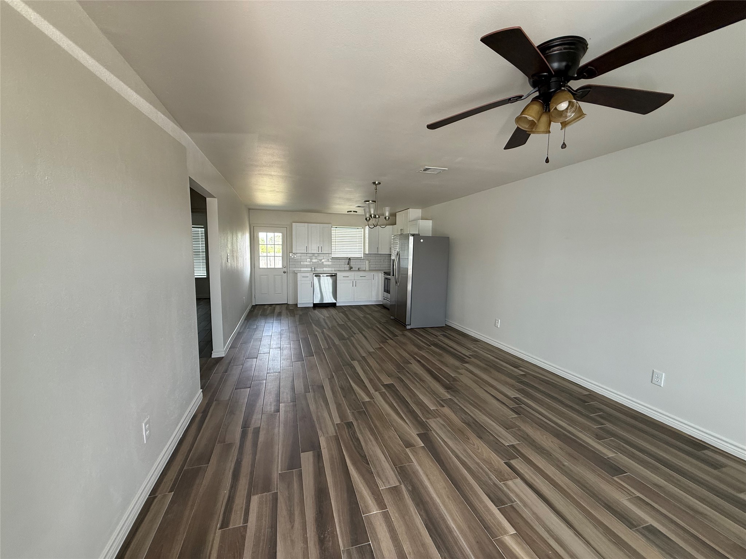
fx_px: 302
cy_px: 280
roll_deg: -0.3
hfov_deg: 102.1
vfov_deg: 85.7
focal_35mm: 14
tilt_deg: -5.0
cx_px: 373
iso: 160
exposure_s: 1/99
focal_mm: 2.22
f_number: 2.2
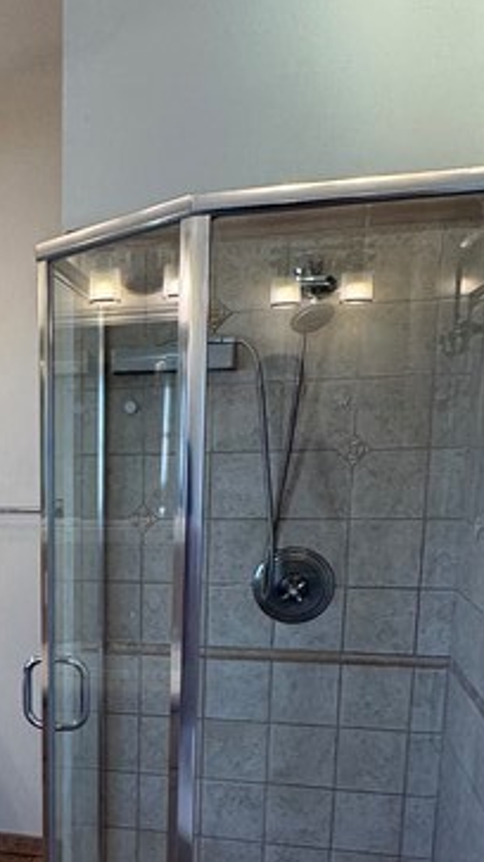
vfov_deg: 45.8
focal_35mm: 43
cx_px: -43
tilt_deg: -10.8
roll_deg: +0.8
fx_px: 982
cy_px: 641
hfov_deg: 25.7
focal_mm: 2.22
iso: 80
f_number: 2.2
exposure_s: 1/120
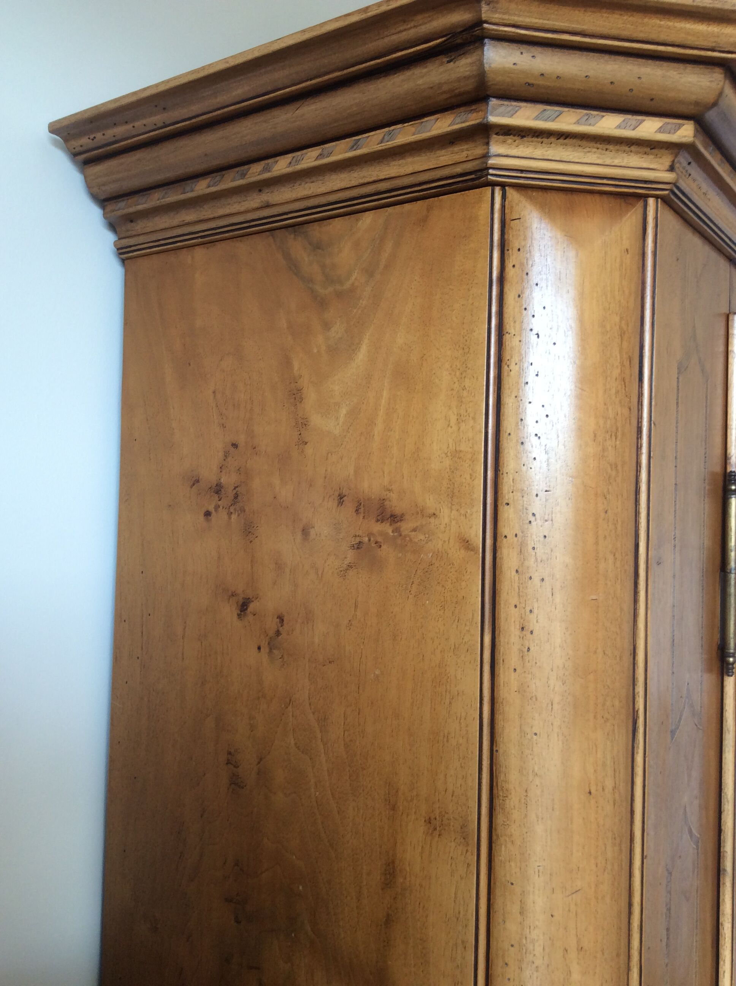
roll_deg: -2.0
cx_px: 368
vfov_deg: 56.9
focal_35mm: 32
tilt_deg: +0.9
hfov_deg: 44.1
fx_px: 910
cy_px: 493
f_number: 2.4
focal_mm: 3.3
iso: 32
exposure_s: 1/33
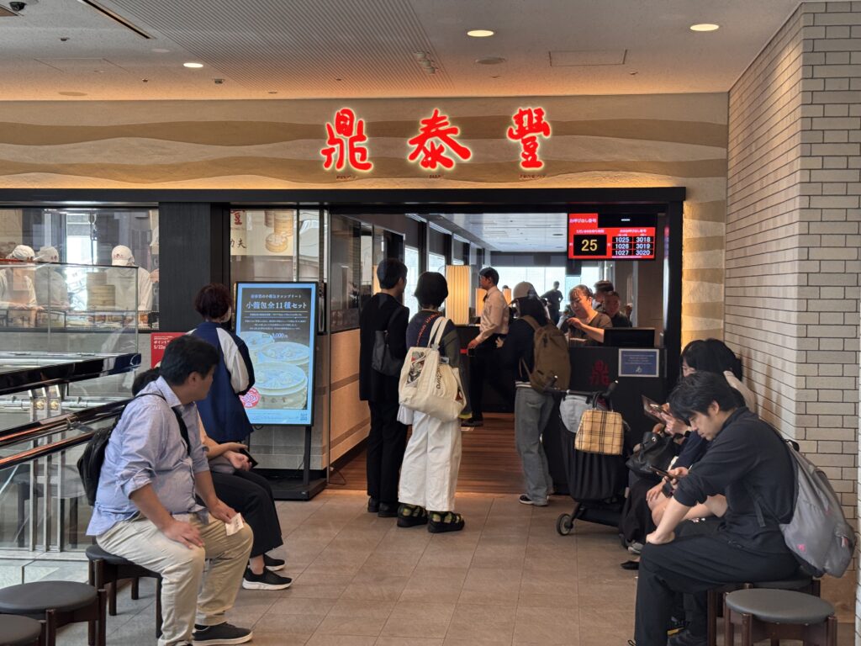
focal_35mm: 48
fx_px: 1194
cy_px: 323
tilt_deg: -2.9
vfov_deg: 30.3
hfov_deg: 39.7
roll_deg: +0.1
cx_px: 430
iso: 125
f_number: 1.78
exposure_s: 1/100
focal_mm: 6.76
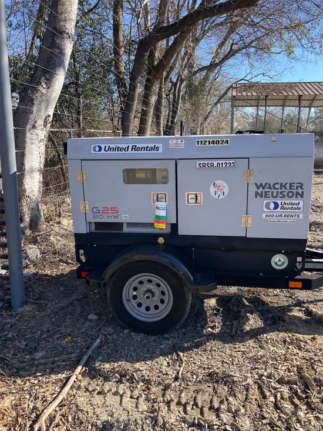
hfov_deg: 49.8
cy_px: 216
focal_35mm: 28
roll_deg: -0.6
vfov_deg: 63.4
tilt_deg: -11.1
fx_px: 348
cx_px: 162
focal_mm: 3.99
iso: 32
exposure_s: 1/511
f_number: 1.8
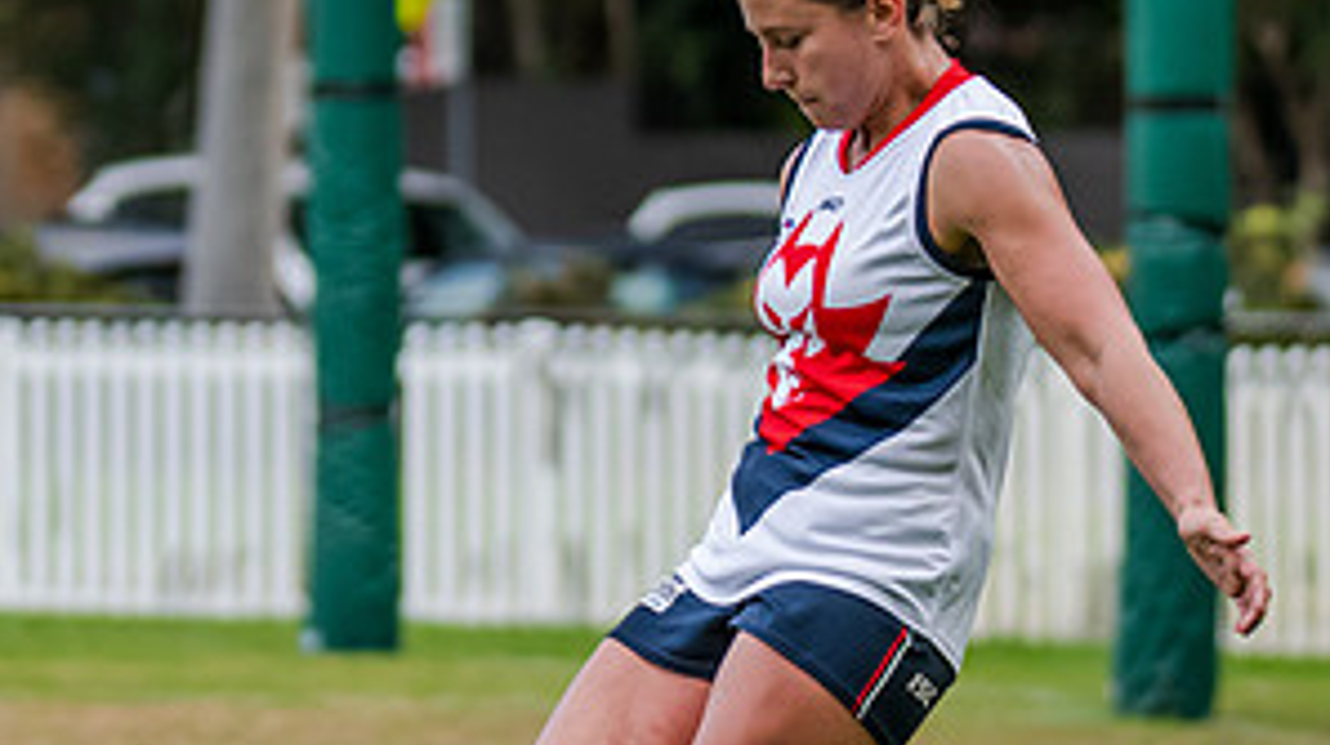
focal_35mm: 524
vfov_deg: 2.3
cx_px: 666
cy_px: 143
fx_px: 18463
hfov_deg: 4.1
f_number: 4.5
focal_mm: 170
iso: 800
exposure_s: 1/1600
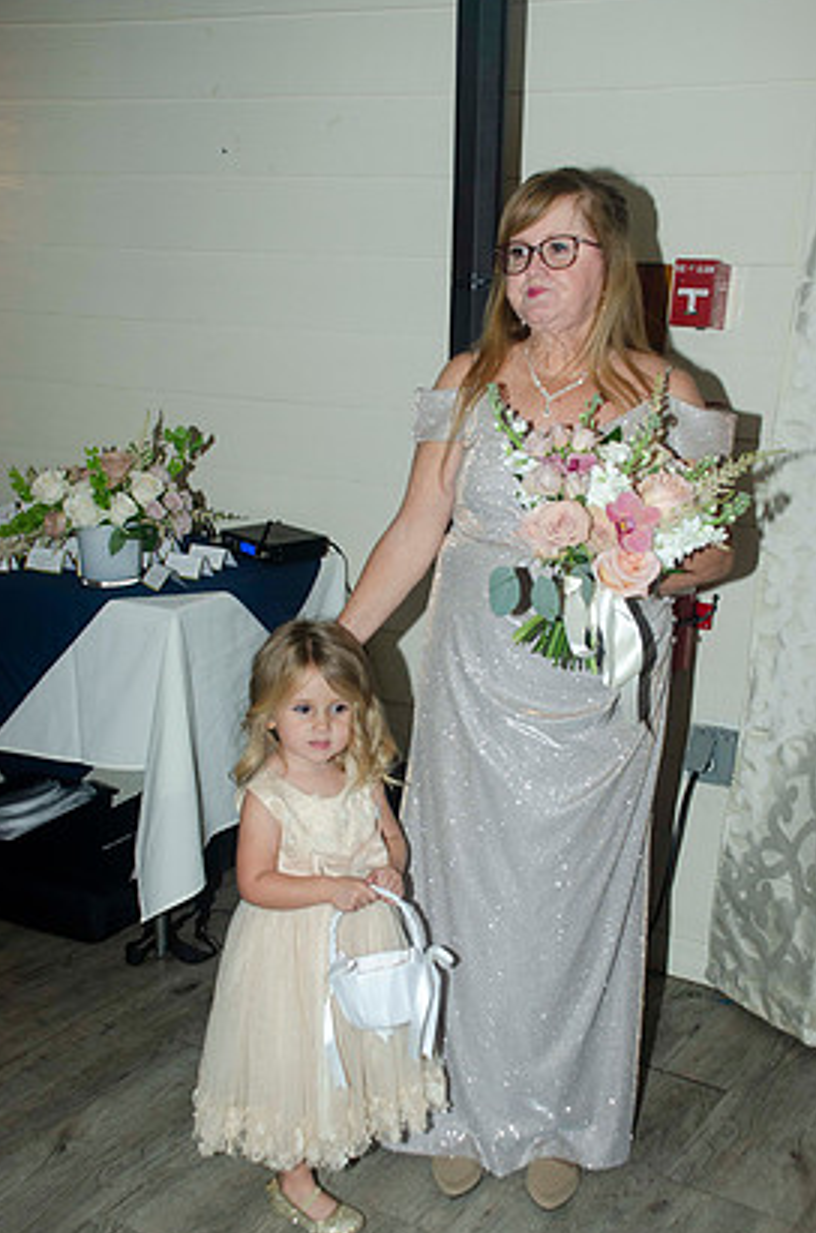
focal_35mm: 46
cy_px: 654
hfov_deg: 29.1
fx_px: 1572
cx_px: 423
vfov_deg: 42.8
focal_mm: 28
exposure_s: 1/60
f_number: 5.6
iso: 400
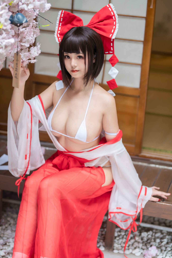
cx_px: 86
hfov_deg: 16.1
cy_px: 129
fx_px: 609
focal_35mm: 85
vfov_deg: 23.9
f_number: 2.2
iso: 160
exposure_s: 1/100
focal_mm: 85
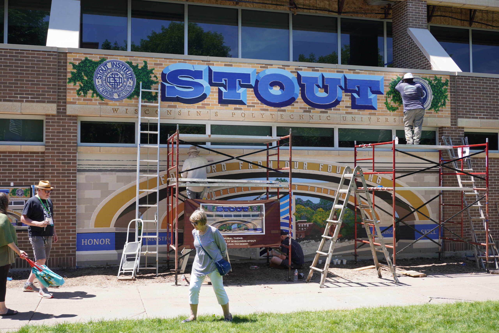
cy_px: 166
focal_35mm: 39
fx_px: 541
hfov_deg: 49.6
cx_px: 250
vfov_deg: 34.2
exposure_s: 1/200
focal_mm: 26
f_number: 5
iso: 100
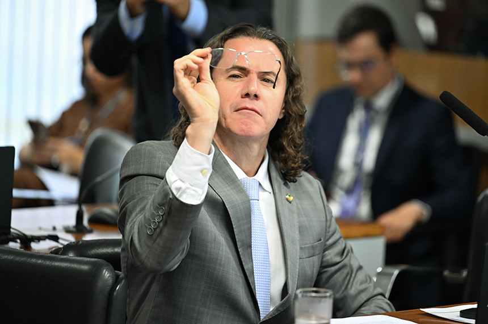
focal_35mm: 185
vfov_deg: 7.4
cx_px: 244
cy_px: 162
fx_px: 2503
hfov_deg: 11.1
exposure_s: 1/100
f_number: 2.8
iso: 1600
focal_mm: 185
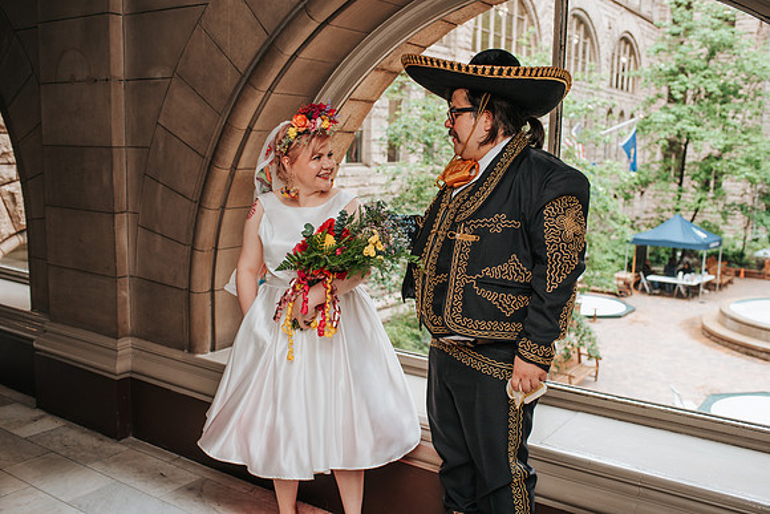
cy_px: 257
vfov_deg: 37.9
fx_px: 749
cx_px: 385
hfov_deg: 54.4
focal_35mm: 35
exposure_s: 1/160
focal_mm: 35
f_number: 4
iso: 640
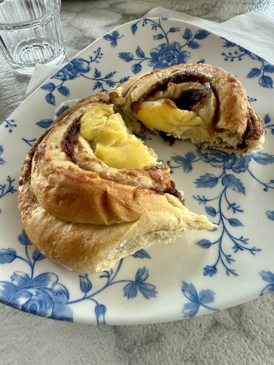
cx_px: 137
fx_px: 253
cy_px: 182
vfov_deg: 71.6
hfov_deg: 56.8
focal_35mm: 24
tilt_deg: -51.2
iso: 200
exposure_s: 1/100
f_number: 2.2
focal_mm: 2.22
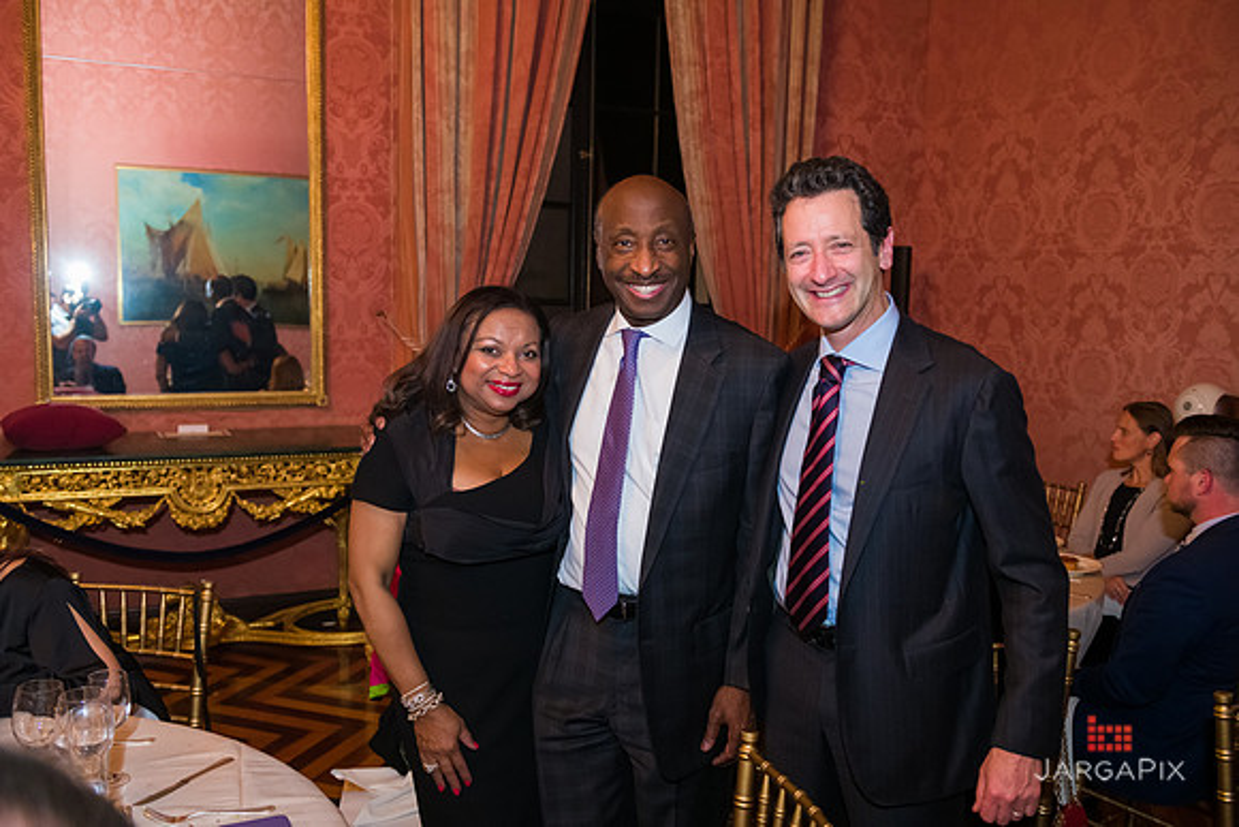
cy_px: 414
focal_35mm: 32
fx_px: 1102
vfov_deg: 41.1
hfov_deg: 58.7
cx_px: 620
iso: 3200
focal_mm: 32
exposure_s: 1/80
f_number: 4
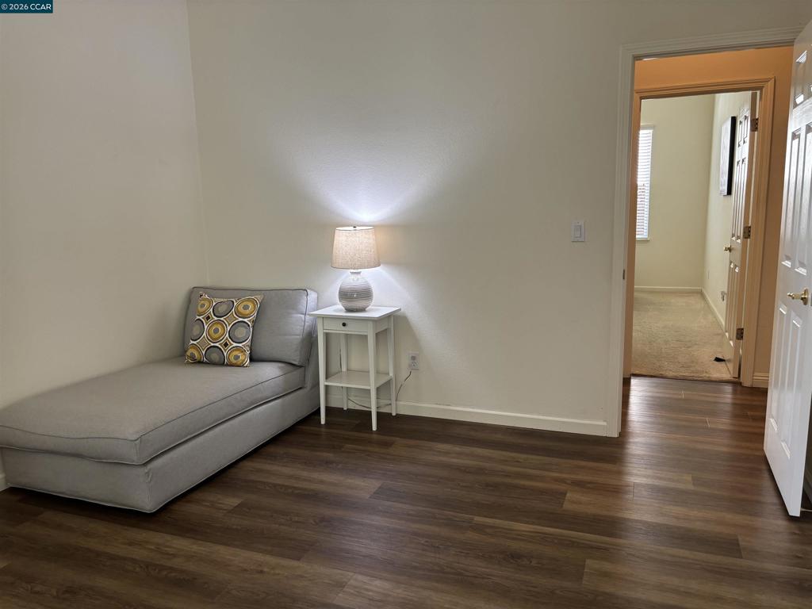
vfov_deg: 53.1
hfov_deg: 67.3
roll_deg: +0.9
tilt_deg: -9.2
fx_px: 610
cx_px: 406
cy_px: 304
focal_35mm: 26
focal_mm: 5.96
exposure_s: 1/60
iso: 125
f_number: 1.6
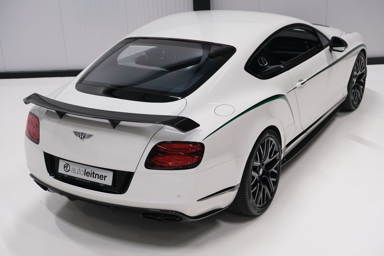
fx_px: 523
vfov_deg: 27.5
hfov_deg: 40.3
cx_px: 192
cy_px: 128
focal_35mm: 49
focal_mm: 32.9
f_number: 3.6
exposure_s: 1/20
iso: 500
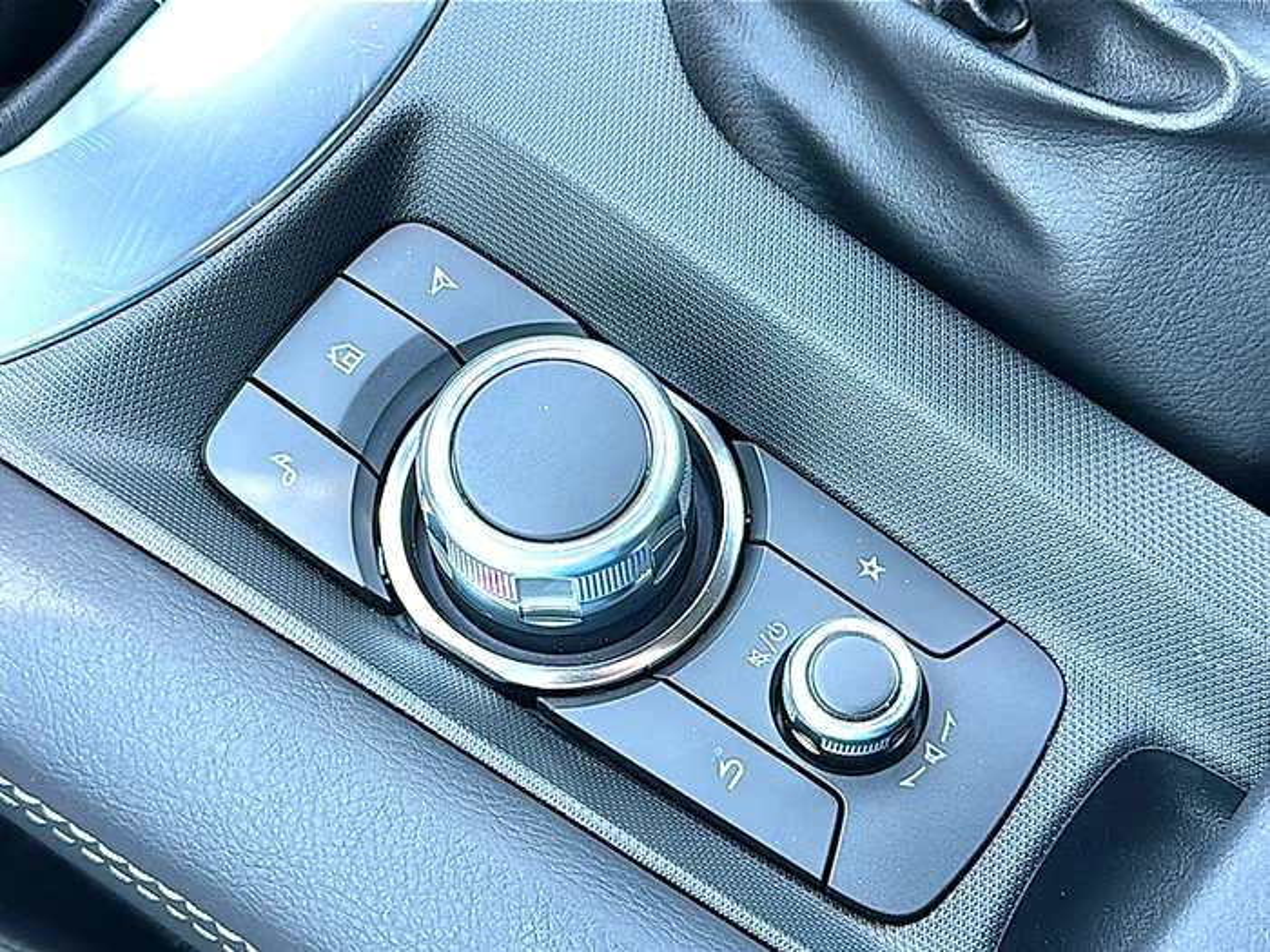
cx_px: 635
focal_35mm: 47
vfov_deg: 30.9
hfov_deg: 40.4
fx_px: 1724
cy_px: 476
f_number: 1.78
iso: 100
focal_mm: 6.86
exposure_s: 1/86
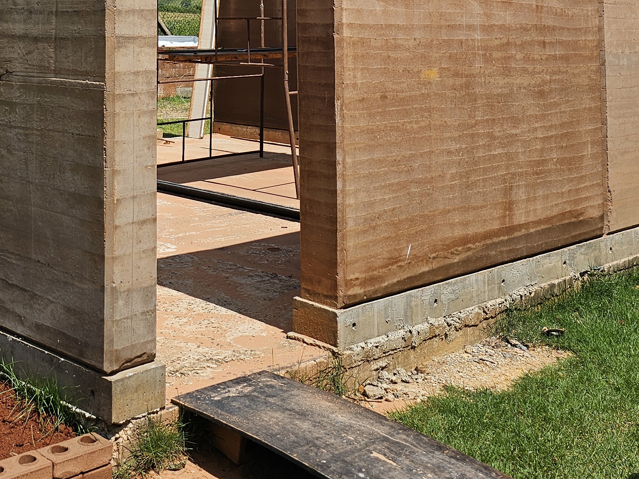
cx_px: 130
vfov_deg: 25.2
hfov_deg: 34.5
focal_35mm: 54
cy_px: -44
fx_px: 997
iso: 10
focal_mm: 6.3
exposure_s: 1/1293
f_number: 1.7
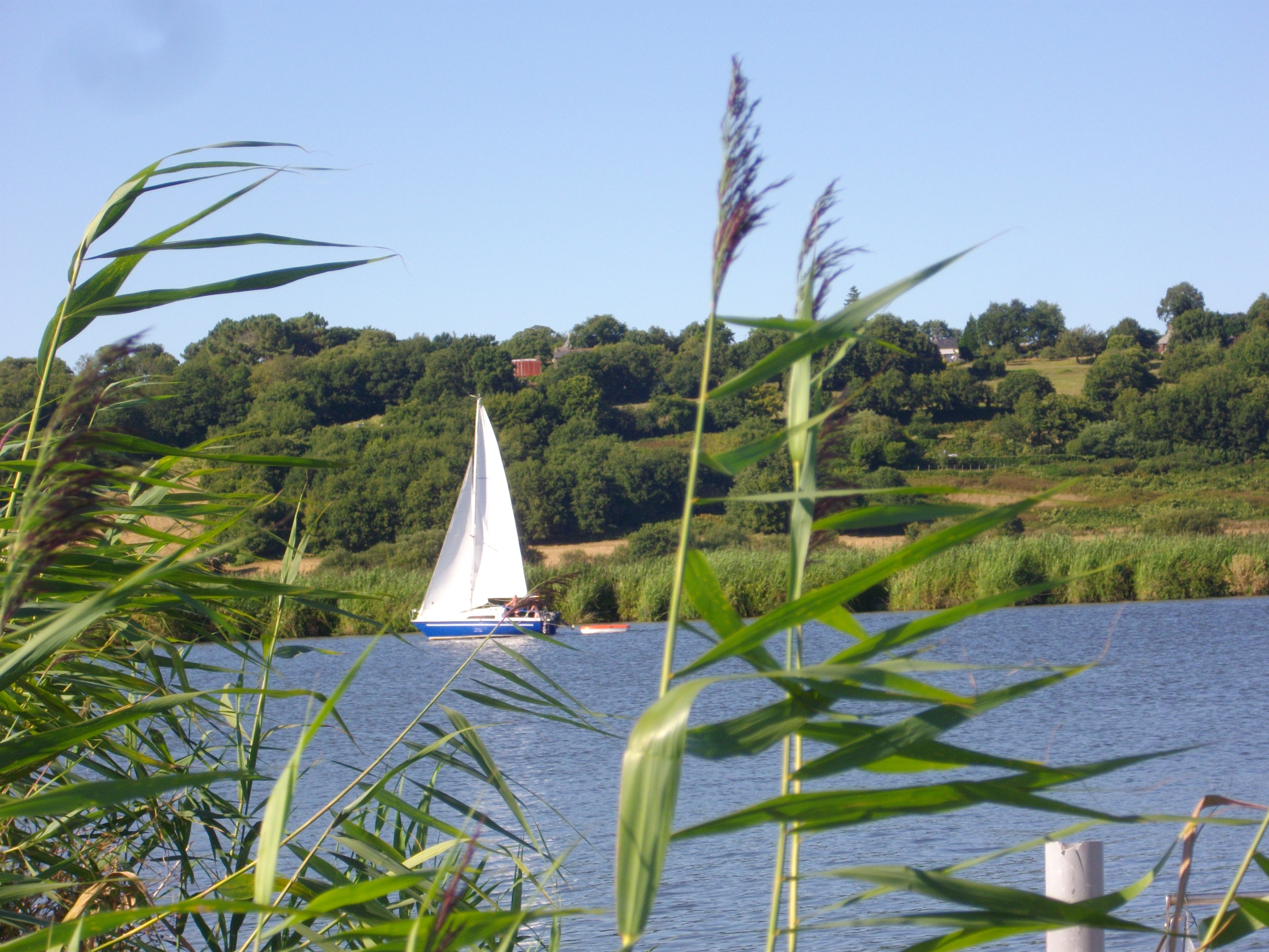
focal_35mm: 112
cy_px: 476
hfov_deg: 17.6
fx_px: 4106
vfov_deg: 13.2
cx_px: 634
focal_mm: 18.6
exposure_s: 1/320
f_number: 5.2
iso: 100
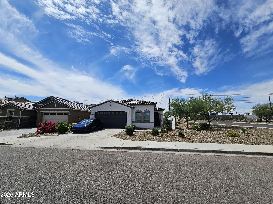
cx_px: 136
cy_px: 102
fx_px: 103
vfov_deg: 89.9
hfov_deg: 106.2
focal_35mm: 13
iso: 50
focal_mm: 2.2
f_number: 2.2
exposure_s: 1/4807
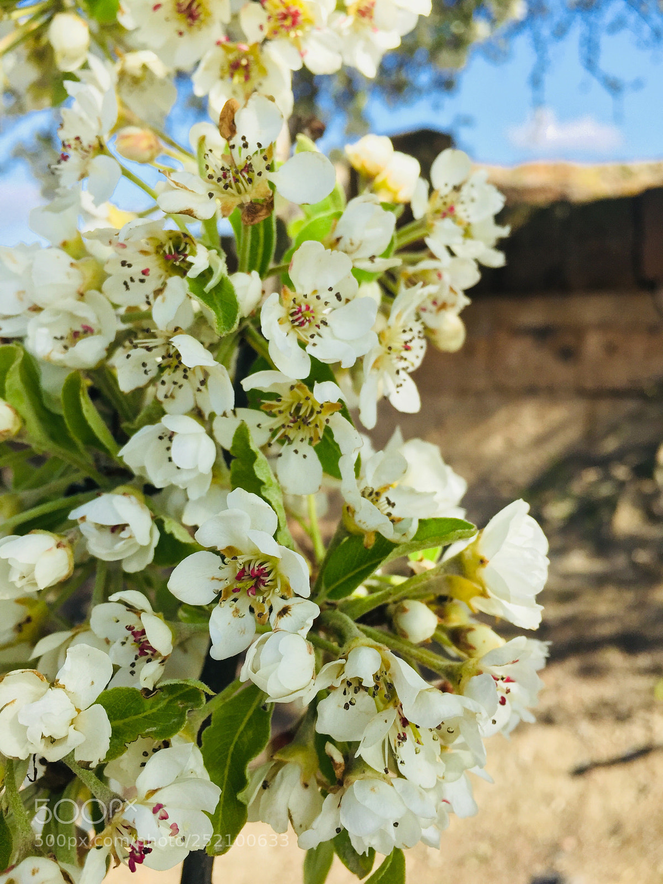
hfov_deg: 48.2
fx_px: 741
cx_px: 332
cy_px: 442
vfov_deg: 61.7
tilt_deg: -9.1
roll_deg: +1.4
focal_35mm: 29
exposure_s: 1/1163
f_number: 2.2
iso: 32
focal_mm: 4.15
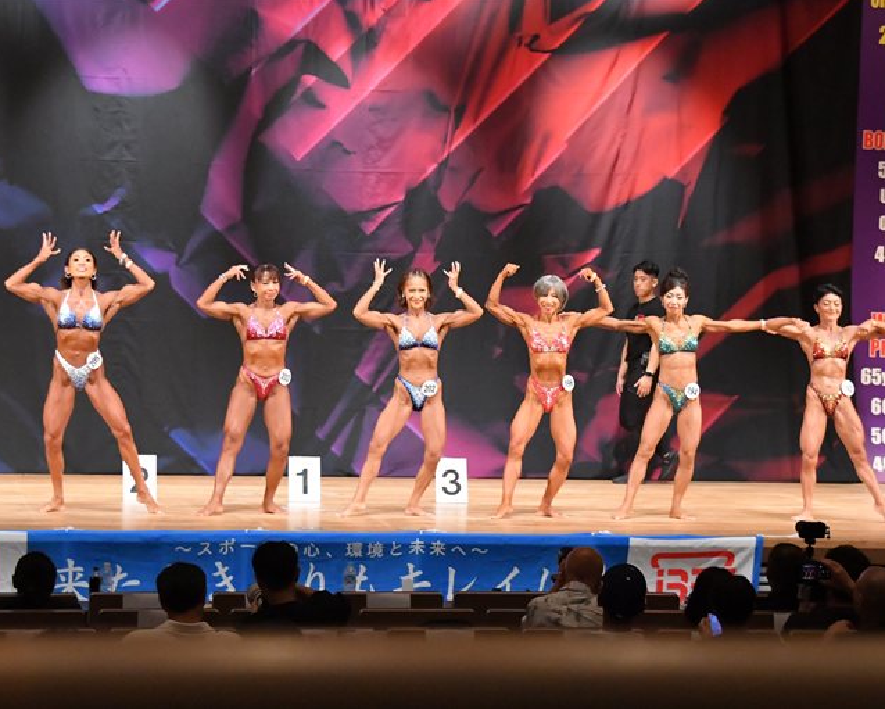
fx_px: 3223
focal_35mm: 123
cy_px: 352
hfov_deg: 15.6
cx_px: 463
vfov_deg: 12.5
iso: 8000
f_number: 5.6
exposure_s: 1/400
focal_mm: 72
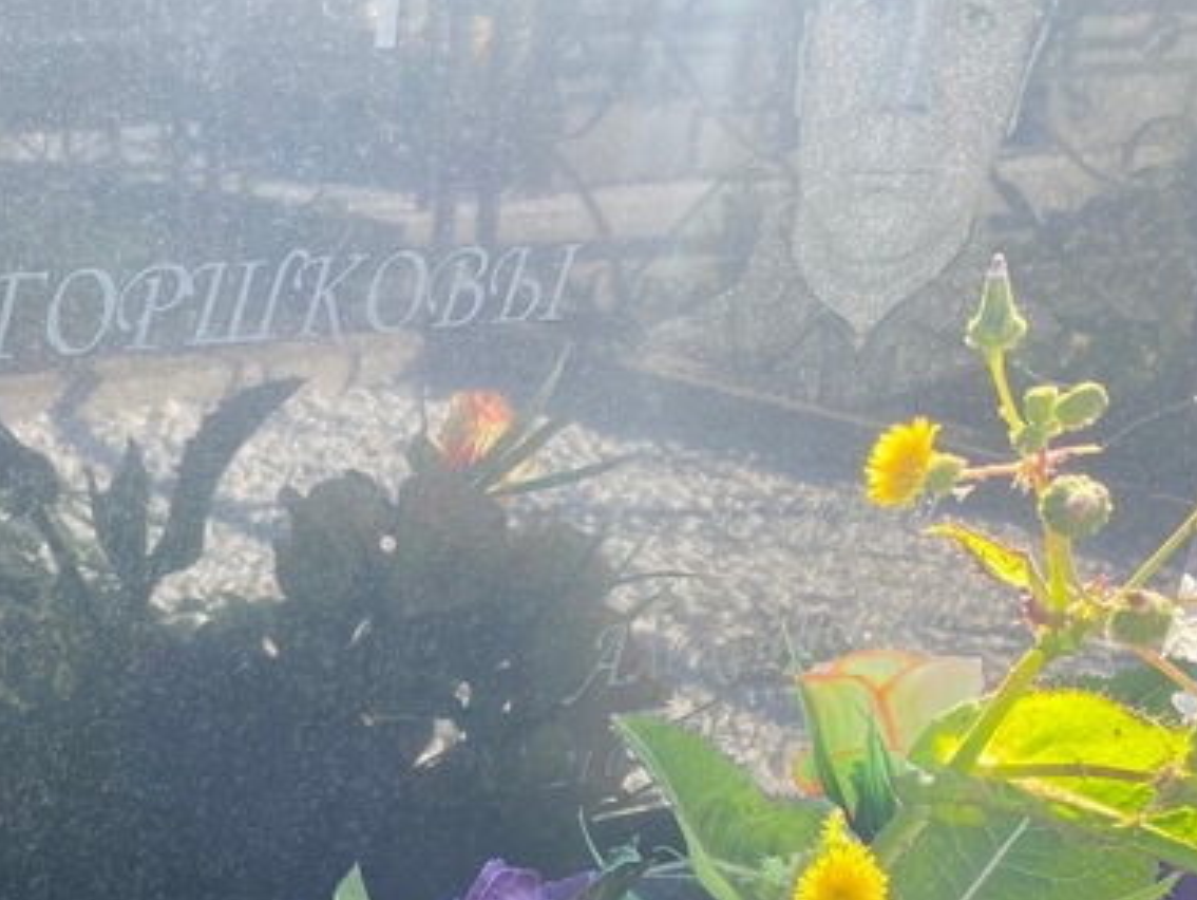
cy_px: 865
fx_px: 1903
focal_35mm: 55
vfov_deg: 25.5
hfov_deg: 32.5
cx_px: 44
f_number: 1.8
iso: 32
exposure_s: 1/428
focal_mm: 4.25
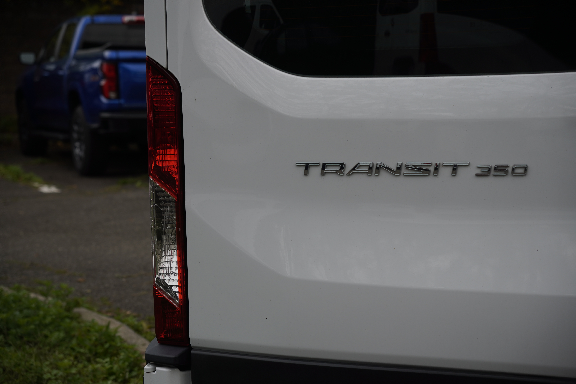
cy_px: 192
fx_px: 1200
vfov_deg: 18.2
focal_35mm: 75
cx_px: 288
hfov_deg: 27.0
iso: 100
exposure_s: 1/160
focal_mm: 50
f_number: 4
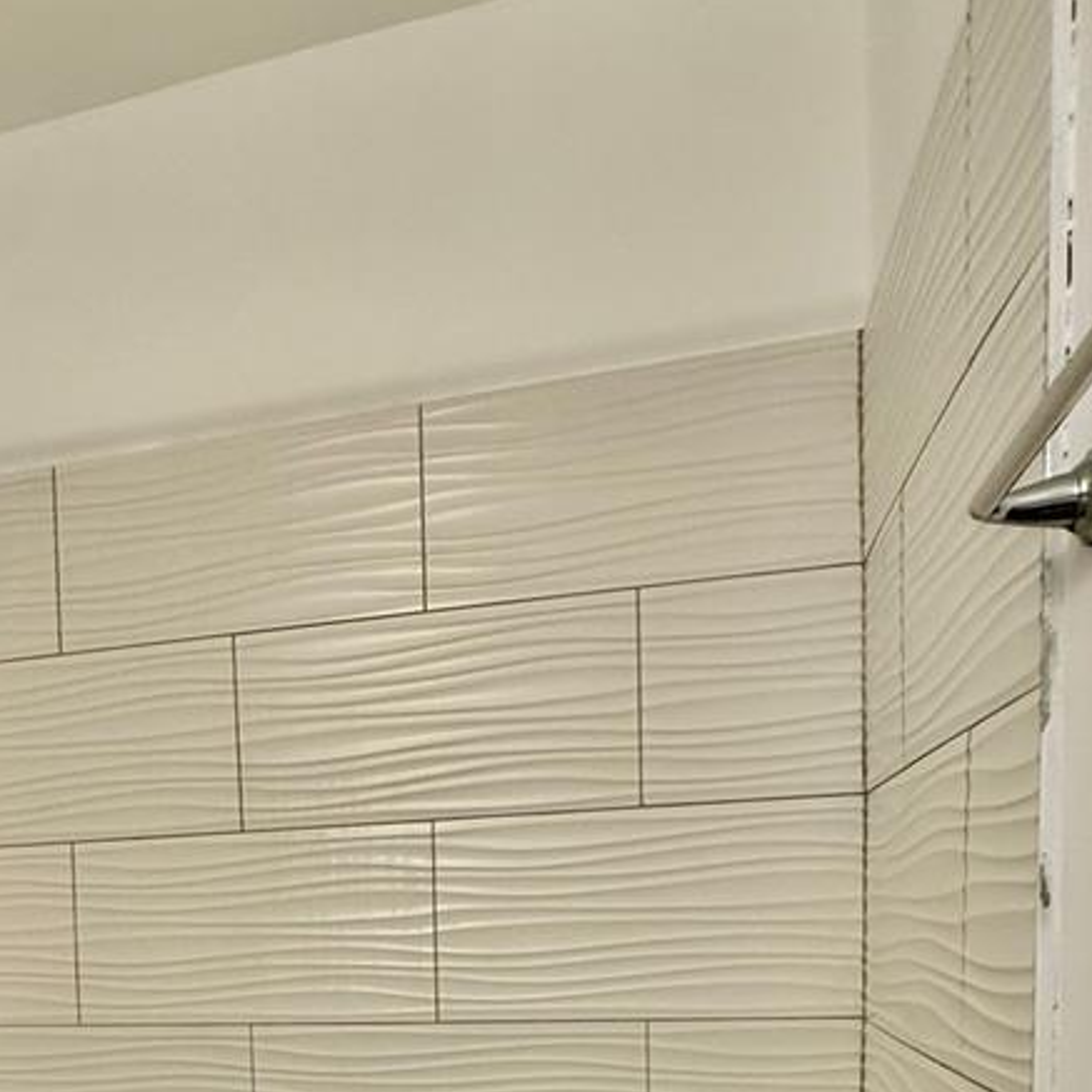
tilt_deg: -3.6
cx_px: 297
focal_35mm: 34
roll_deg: +2.0
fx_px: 1213
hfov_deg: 47.0
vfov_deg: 43.6
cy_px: 1012
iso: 100
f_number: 2.2
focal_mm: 2.22
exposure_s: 1/120
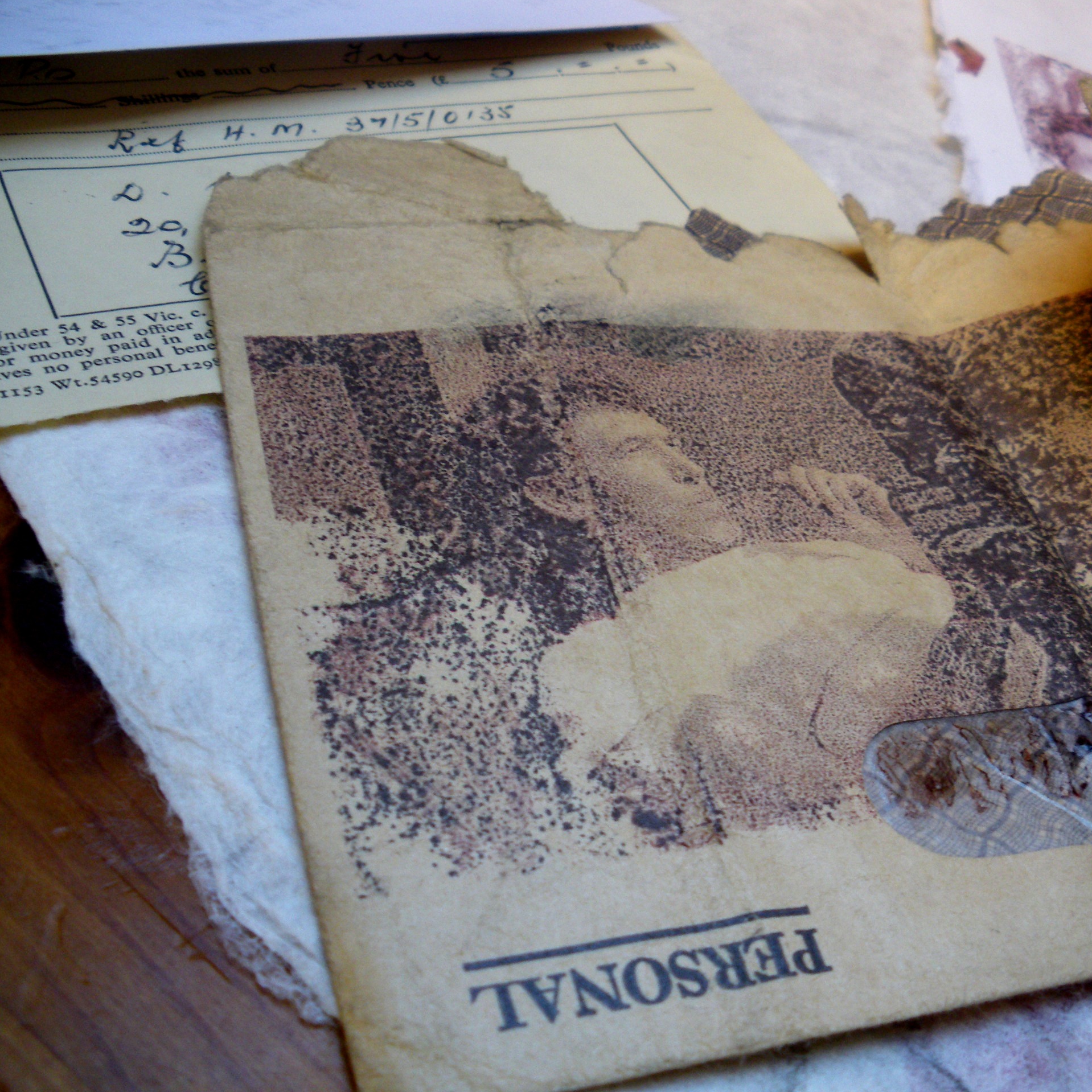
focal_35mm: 43
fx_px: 1535
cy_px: 543
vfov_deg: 39.2
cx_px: 737
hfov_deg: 38.7
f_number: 3.5
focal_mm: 6.3
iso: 160
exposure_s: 1/60
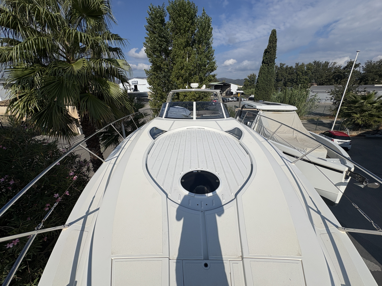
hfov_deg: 102.1
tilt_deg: -19.8
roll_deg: +0.9
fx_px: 154
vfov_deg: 85.7
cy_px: 143
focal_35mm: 14
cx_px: 191
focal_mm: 2.22
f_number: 2.2
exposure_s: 1/5650
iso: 40
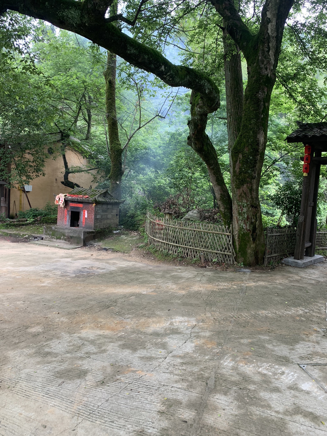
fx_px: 327
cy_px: 218
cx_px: 164
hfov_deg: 53.1
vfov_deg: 67.3
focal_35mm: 26
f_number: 1.8
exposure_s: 1/122
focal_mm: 4.25
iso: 50
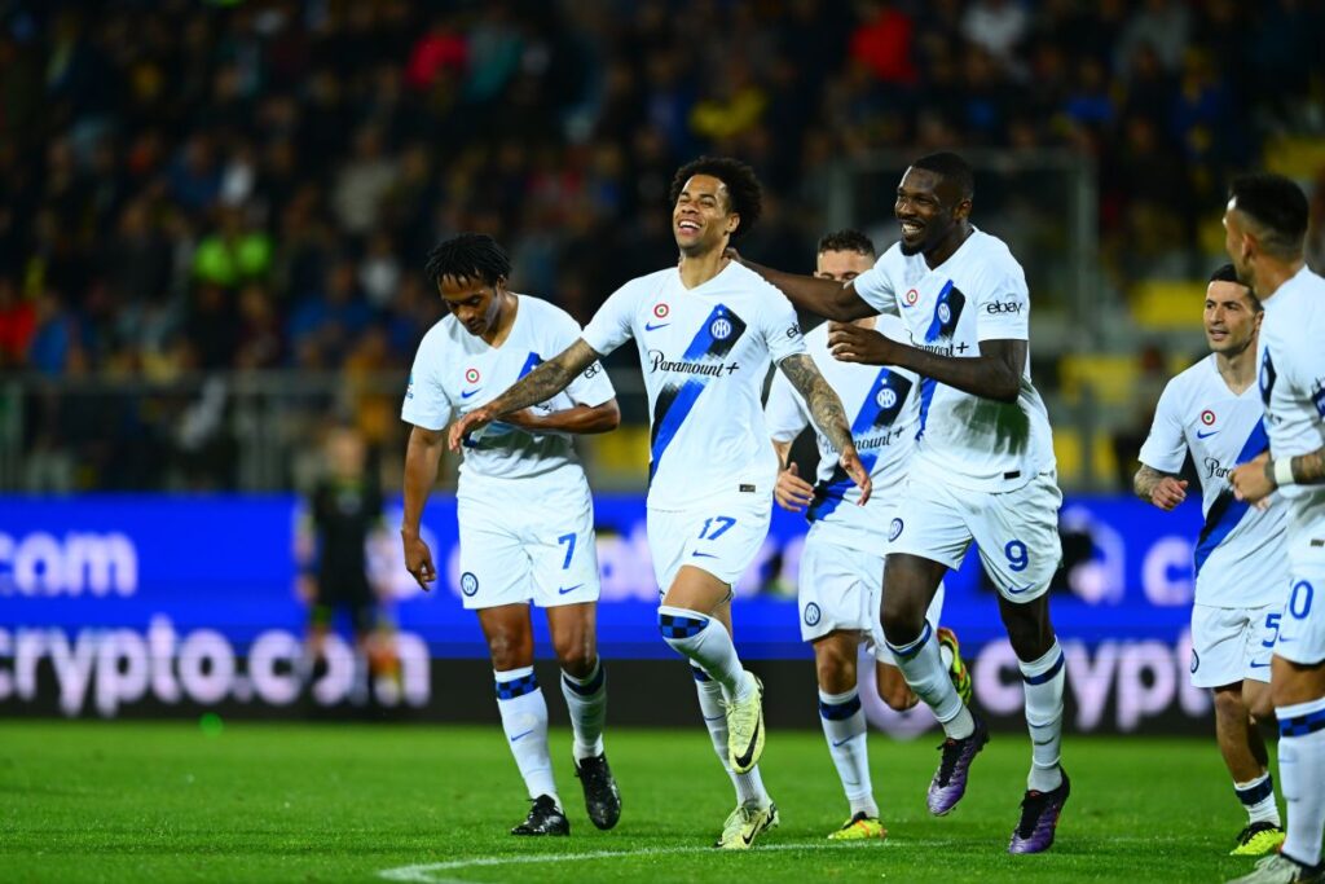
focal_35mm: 400
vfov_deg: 3.4
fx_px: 14723
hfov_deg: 5.2
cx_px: 662
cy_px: 442
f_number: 3.2
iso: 2500
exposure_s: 1/1250
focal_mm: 400
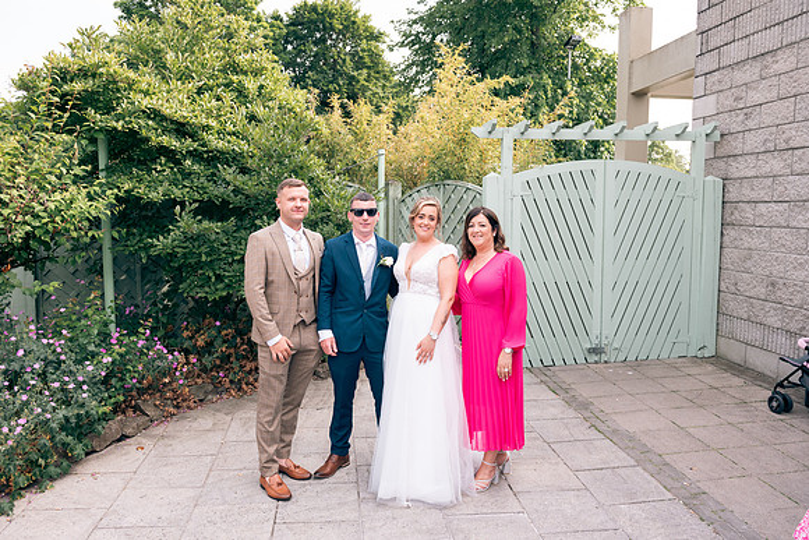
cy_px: 270
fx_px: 629
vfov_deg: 46.4
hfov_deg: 65.5
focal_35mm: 28
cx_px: 404
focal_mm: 28
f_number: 6.3
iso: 160
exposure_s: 1/160
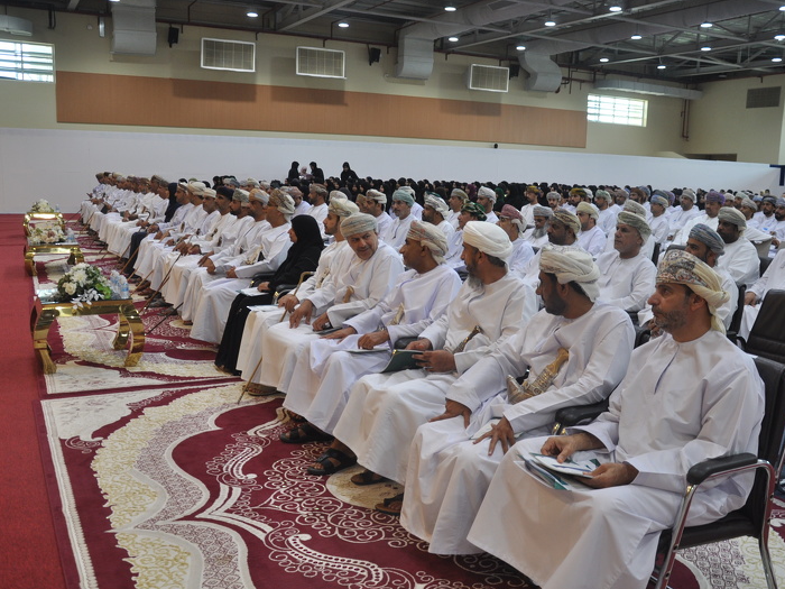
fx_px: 783
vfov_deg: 41.2
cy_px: 293
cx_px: 404
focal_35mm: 35
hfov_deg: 53.2
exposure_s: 1/80
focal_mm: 21
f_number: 4.5
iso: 400
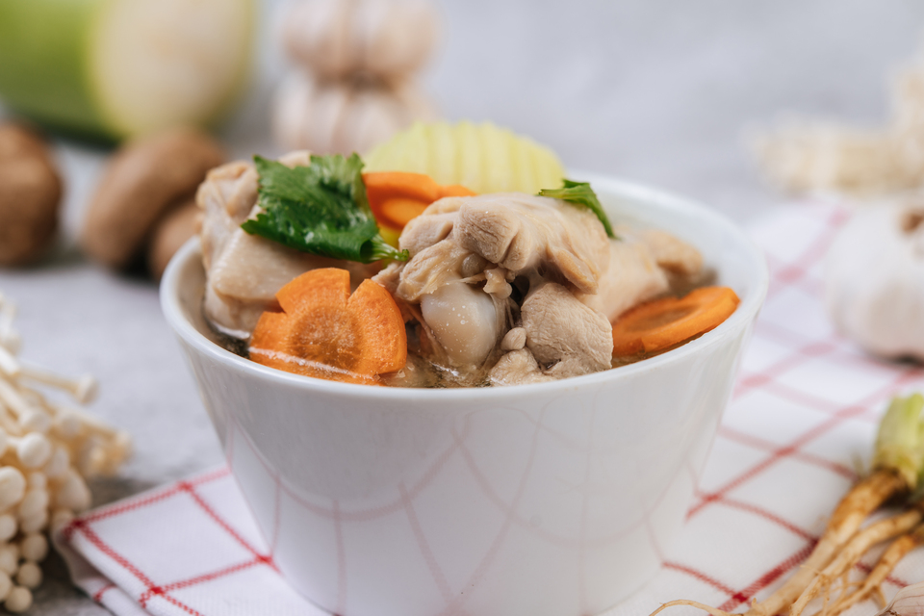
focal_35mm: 60
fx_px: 1540
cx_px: 462
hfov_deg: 33.4
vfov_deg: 22.6
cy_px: 308
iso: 100
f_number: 5.6
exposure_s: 1/125
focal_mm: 60
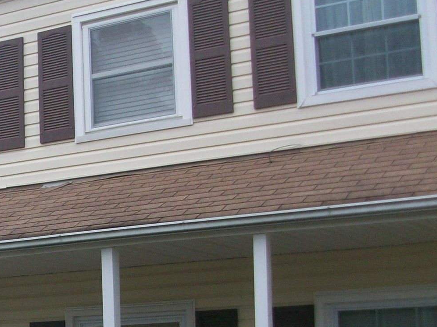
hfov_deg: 20.4
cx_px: -87
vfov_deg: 16.2
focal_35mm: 90
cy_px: 307
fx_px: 1136
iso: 64
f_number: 2.8
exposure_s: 1/410
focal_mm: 5.7
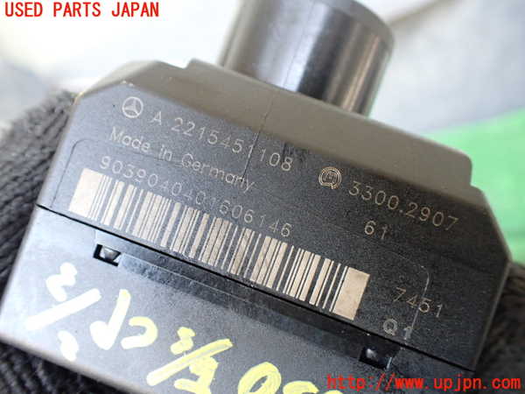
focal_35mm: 30
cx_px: 262
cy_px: 197
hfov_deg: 60.0
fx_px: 455
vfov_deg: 46.8
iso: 800
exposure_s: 1/80
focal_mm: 5.4
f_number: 2.3
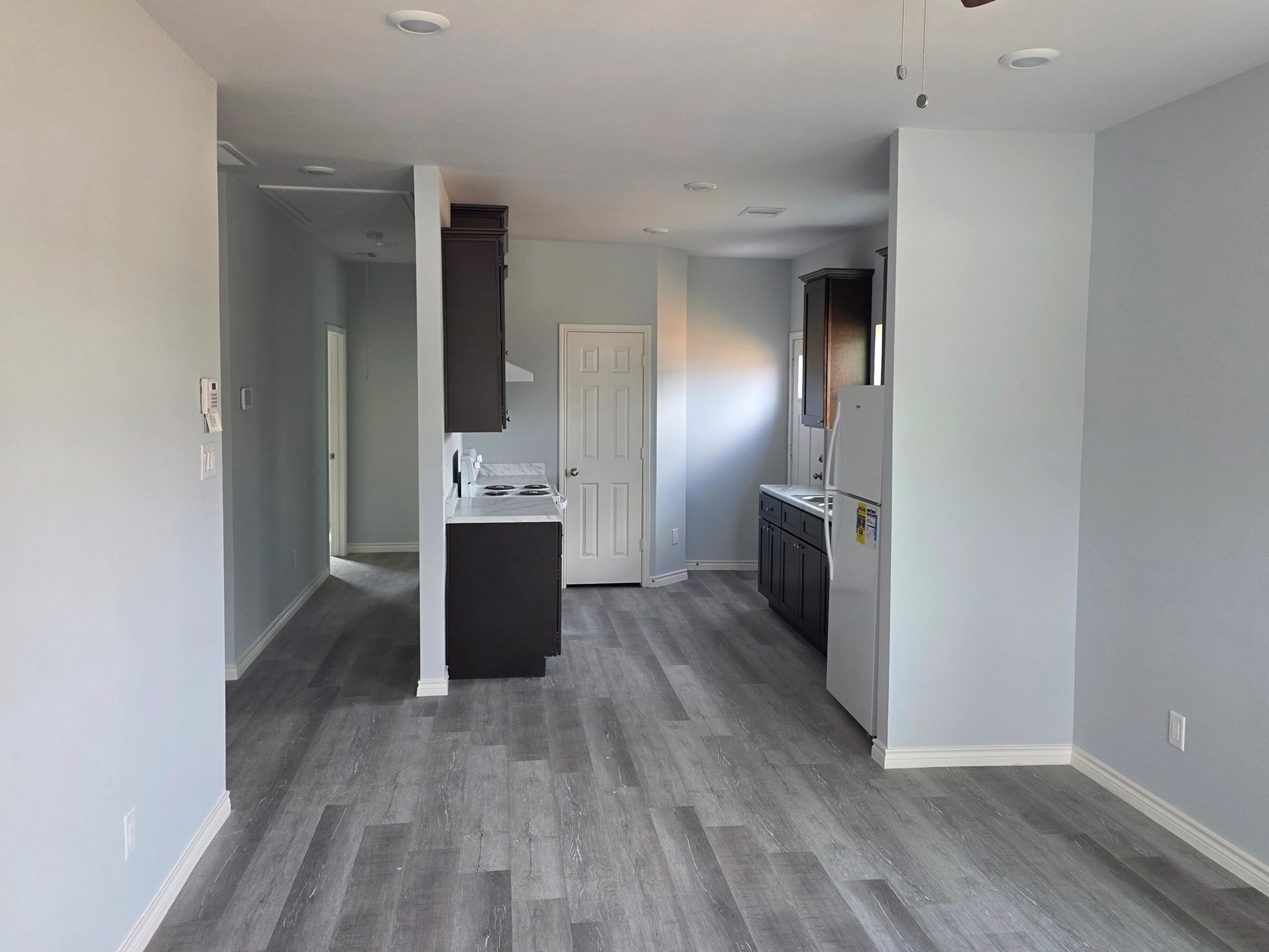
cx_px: 640
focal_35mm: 28
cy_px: 447
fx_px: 1027
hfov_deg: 63.4
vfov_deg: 49.7
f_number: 1.7
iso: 200
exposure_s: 1/120
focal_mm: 6.3
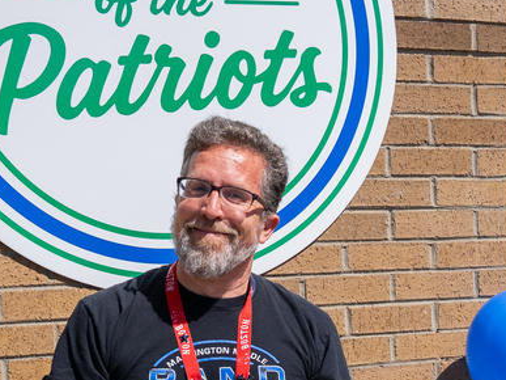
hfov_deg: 23.9
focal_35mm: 79
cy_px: 428
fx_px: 1154
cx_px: 473
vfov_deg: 17.9
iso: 125
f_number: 7.1
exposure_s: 1/400
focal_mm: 31
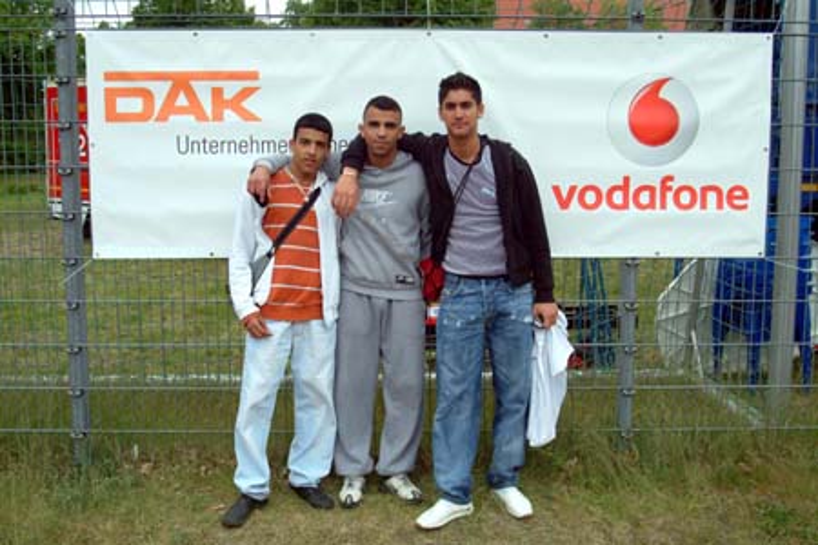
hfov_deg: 49.6
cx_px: 409
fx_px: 886
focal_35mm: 39
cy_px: 272
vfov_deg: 34.2
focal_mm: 26
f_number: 9.5
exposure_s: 1/350
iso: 400
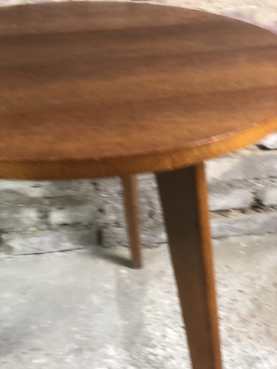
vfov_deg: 36.8
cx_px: 138
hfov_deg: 28.0
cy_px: 184
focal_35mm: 52
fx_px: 555
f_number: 2.4
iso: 125
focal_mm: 6
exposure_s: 1/33
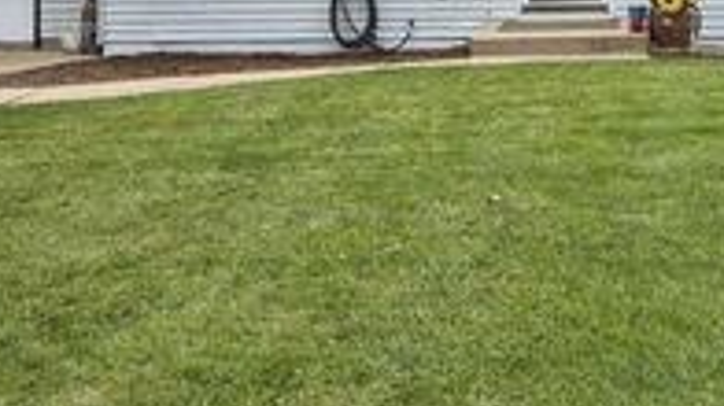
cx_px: 569
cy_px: -57
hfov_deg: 32.1
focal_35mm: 64
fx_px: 1228
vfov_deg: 18.0
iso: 25
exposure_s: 1/1700
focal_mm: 5.4
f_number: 1.8
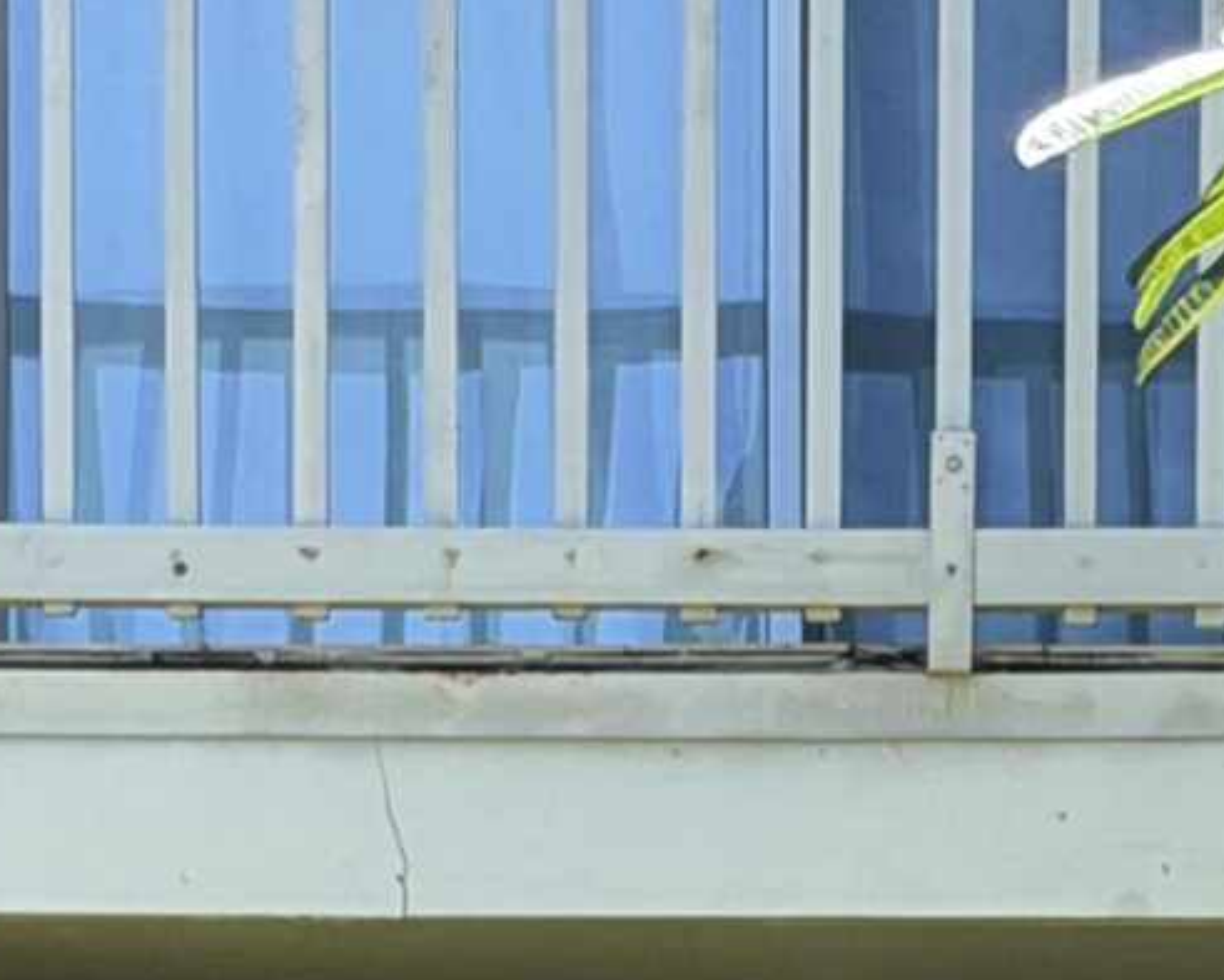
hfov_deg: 6.6
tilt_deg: -0.1
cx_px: 1042
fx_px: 10616
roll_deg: -0.2
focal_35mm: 293
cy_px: 1666
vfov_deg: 5.2
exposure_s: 1/1000
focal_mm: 6.76
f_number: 1.78
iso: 64
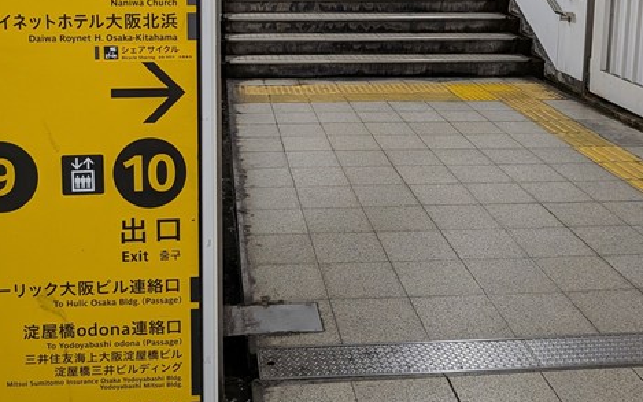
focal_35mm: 42
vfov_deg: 28.9
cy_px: 16
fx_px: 736
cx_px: 297
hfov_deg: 47.2
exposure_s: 1/291
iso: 59
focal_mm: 4.53
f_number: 1.7
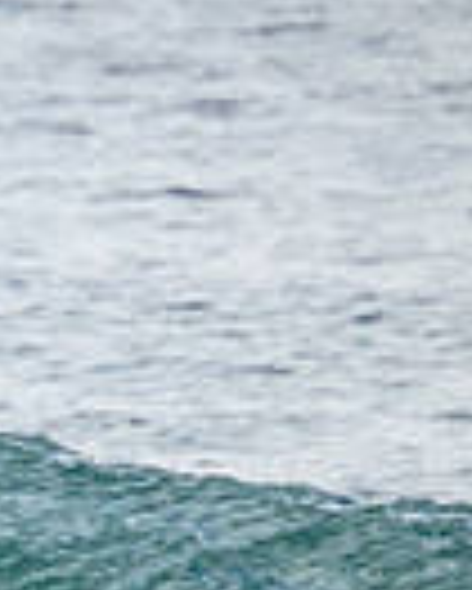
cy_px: 754
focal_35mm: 3313
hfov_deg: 0.5
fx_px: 57784
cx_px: -796
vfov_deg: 0.6
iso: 2200
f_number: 11
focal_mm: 800
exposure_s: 1/1250
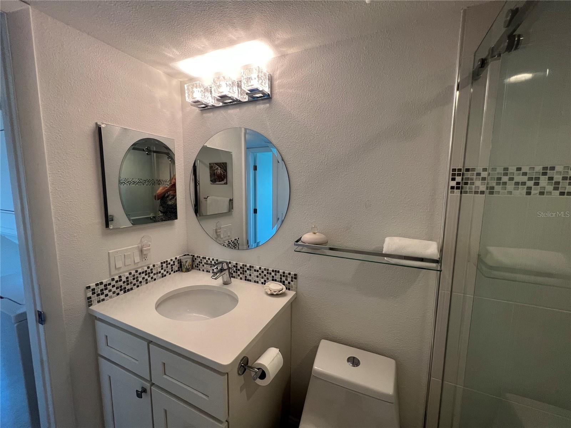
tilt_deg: -6.9
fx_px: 214
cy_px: 214
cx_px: 286
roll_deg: -0.6
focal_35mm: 13
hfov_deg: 106.2
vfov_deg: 89.9
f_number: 1.8
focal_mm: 1.57
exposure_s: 1/120
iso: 125
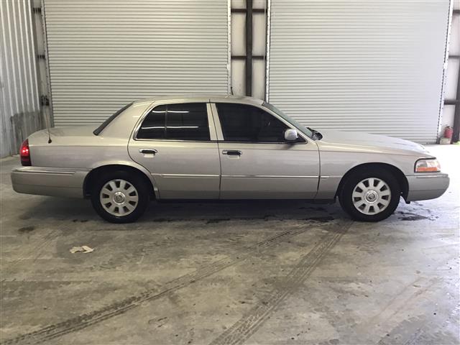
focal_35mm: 31
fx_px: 412
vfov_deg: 45.4
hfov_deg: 58.4
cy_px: 172
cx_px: 230
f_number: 2.4
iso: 80
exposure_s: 1/30
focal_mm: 3.3
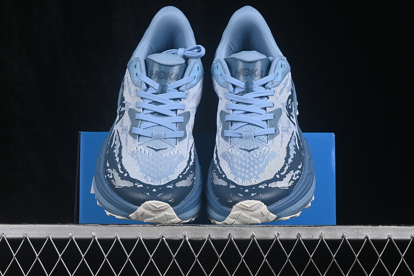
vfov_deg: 18.2
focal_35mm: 75
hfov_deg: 27.0
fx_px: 862
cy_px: 138
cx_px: 207
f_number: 8
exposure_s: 1/80
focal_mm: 50
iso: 160
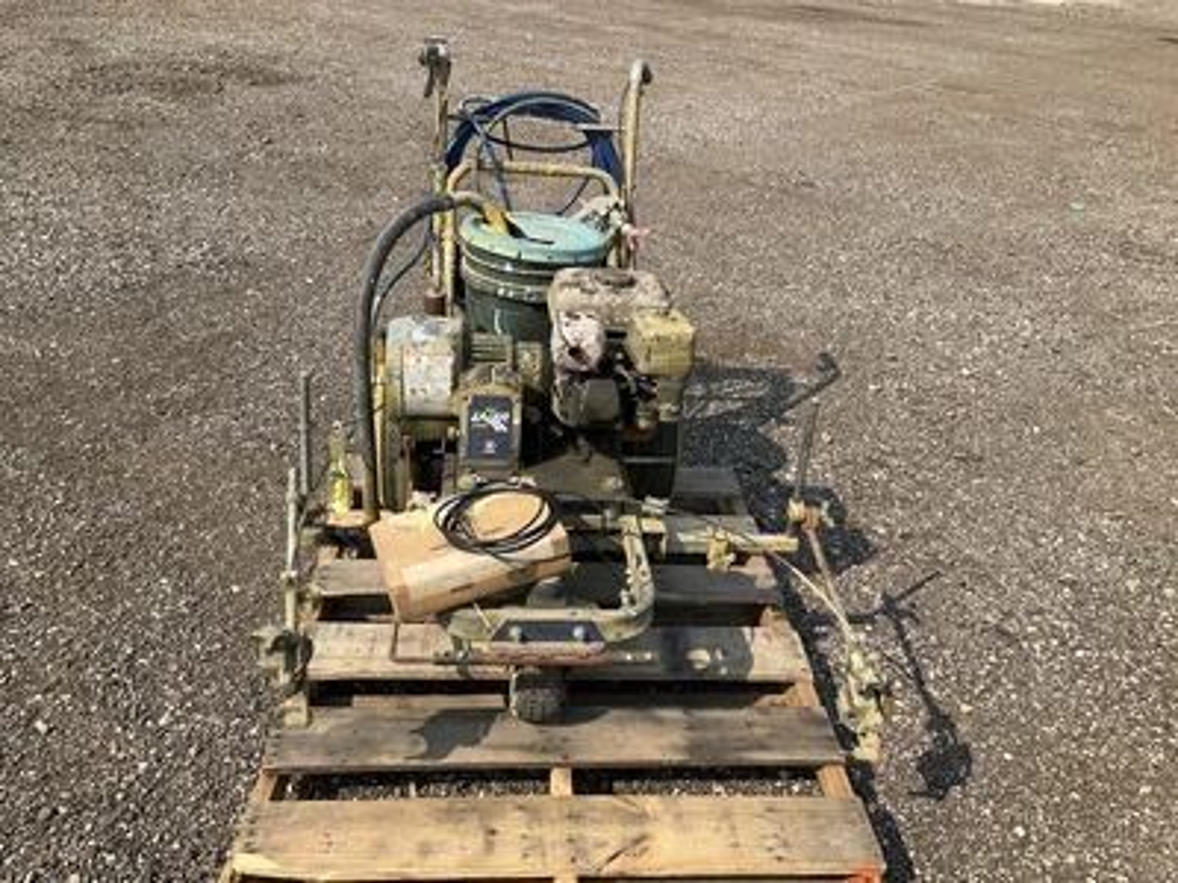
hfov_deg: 61.7
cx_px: 589
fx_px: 987
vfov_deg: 48.2
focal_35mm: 29
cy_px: 442
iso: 25
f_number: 1.8
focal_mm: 3
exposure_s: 1/1279
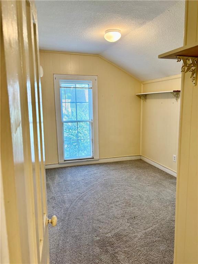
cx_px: 99
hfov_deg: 53.1
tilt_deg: -8.0
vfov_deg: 67.3
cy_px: 132
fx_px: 198
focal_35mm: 26
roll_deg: -0.5
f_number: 1.6
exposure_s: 1/60
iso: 80
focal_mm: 5.96
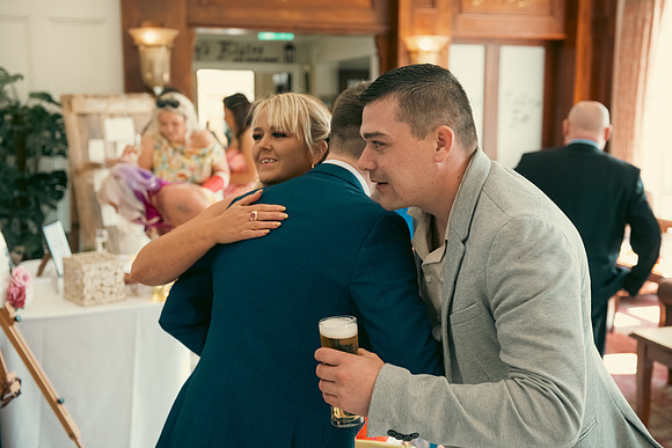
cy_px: 224
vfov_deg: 31.9
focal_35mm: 42
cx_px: 336
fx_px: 784
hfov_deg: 46.4
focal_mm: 42
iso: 800
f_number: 3.5
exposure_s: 1/160
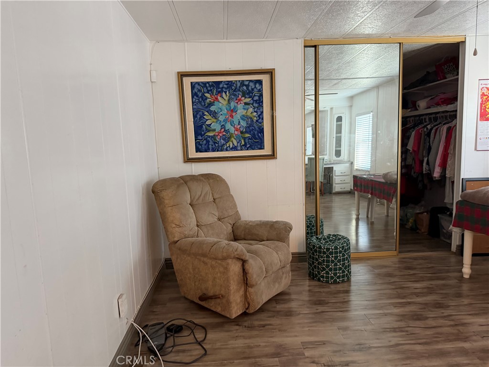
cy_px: 184
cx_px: 244
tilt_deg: -6.8
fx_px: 339
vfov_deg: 56.8
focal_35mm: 24
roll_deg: +2.4
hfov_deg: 71.6
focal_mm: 6.76
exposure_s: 1/60
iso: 500
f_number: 1.78
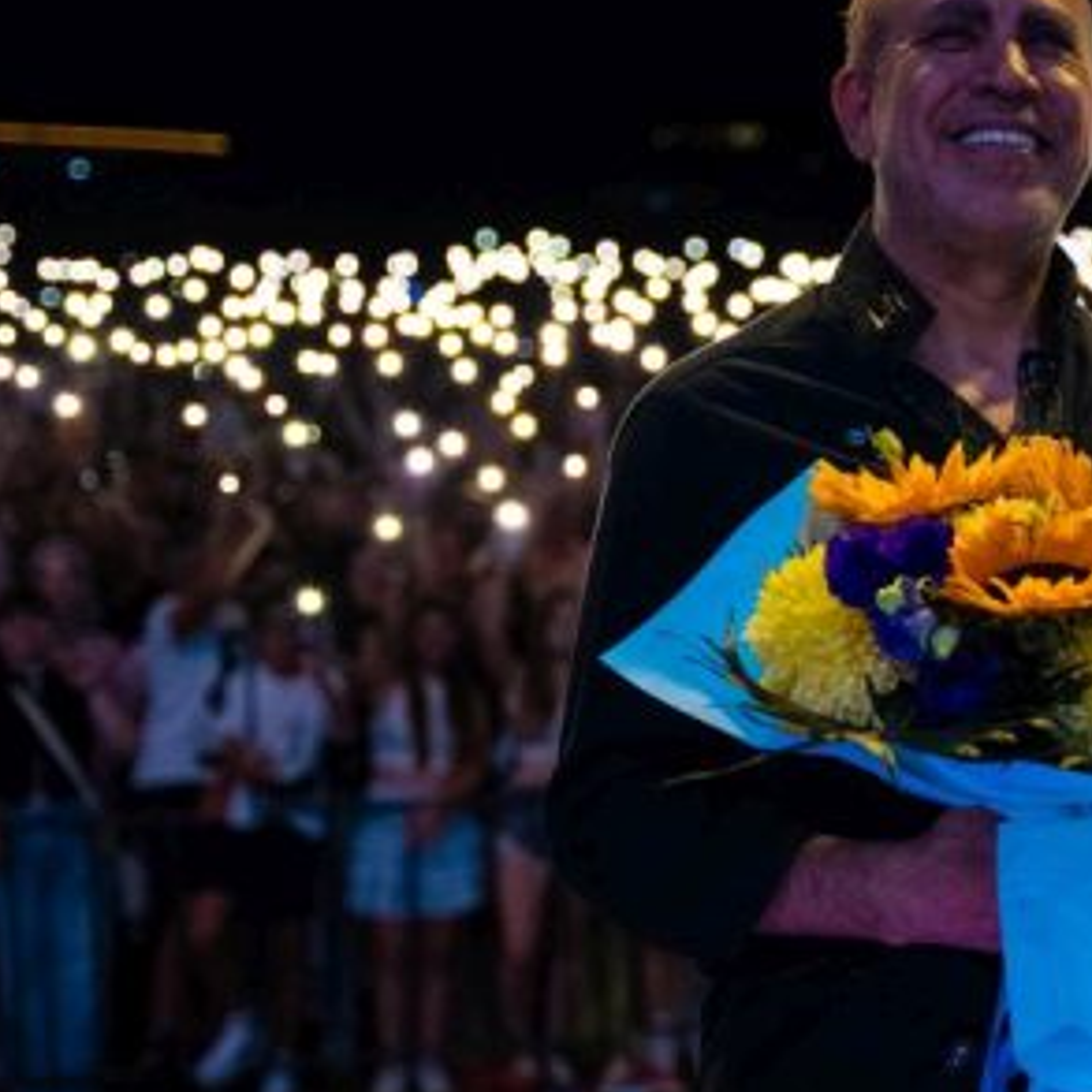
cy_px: 520
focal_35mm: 113
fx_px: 4033
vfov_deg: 15.4
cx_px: 1476
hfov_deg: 14.7
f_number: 2.8
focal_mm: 48.7
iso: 4000
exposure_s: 1/250
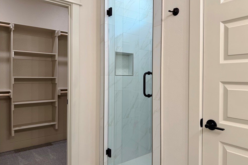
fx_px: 179
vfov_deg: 49.5
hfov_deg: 69.4
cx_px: 124
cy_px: 78
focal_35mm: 26
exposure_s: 1/120
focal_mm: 6.76
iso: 125
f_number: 1.78
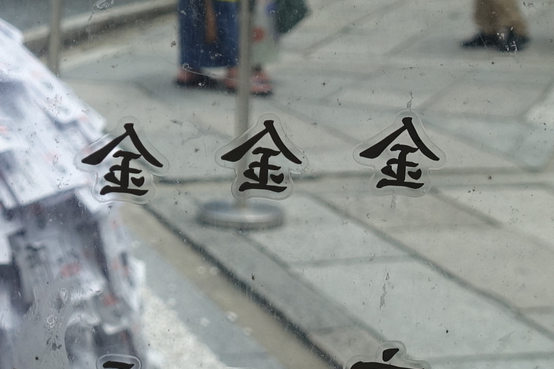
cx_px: -172
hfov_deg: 20.4
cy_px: 99
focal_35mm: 91
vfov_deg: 15.0
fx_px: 1400
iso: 125
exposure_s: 1/125
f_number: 4
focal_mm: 8.8
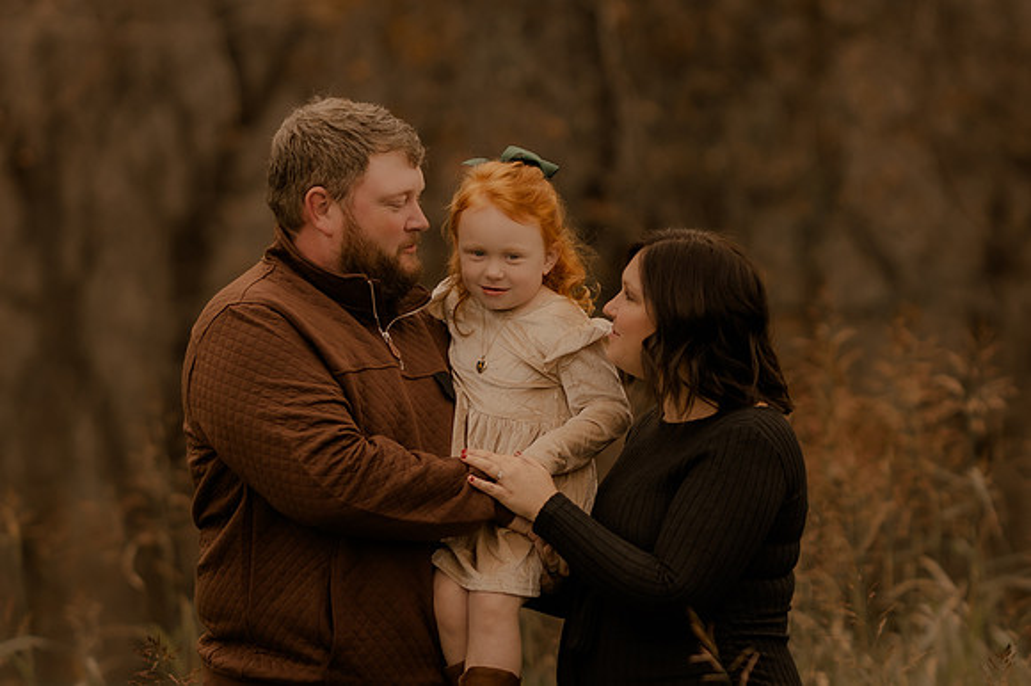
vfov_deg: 6.8
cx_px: 564
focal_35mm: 203
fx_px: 5807
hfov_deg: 10.1
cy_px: 433
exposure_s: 1/500
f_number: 1.6
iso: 200
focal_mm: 85
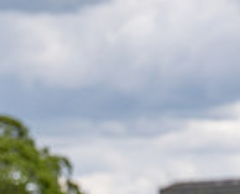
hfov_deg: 4.3
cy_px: 402
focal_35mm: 448
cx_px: 347
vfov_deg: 3.4
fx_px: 3191
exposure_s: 1/2000
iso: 200
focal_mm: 95
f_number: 2.8
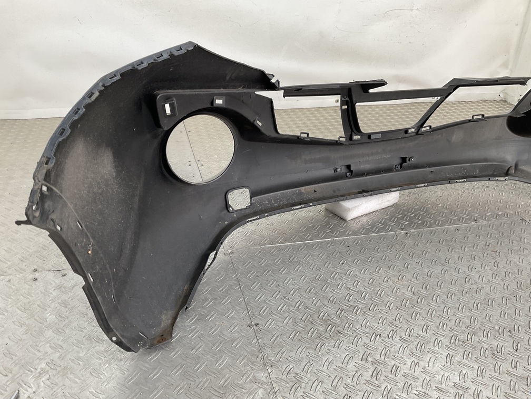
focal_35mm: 29
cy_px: 200
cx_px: 266
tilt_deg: -27.7
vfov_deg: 48.2
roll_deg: -8.5
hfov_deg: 61.7
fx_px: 445
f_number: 1.8
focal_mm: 3
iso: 25
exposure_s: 1/120
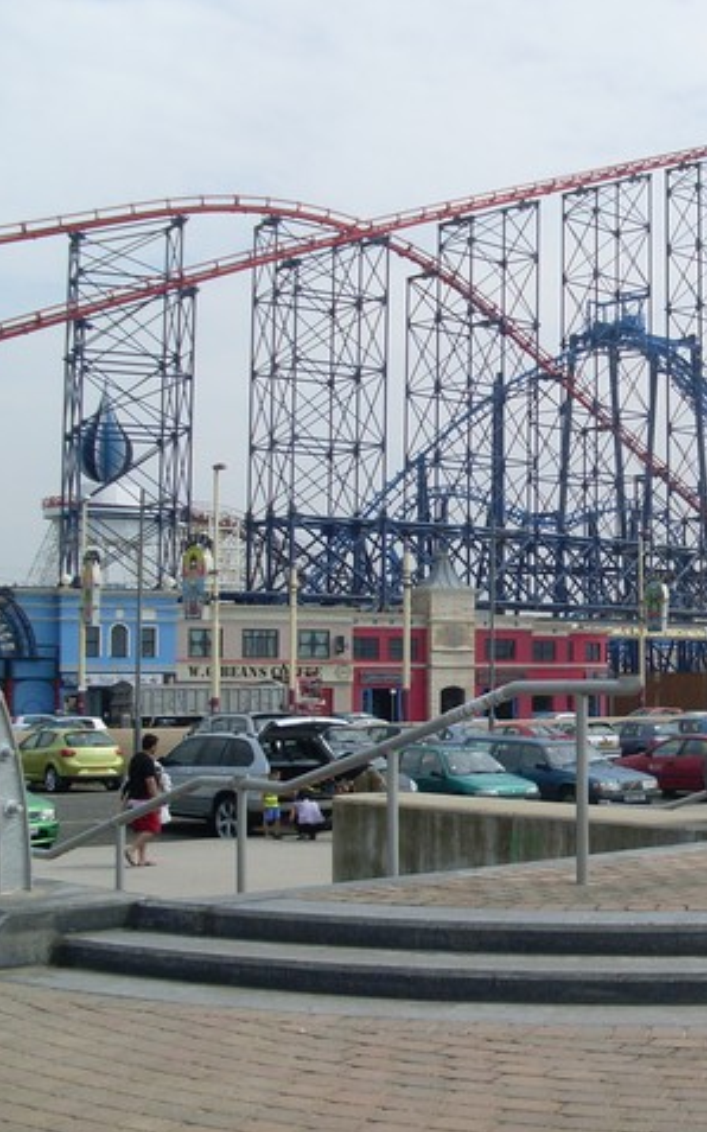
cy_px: 565
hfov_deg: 23.0
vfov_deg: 37.5
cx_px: 714
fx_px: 1665
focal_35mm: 54
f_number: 7.7
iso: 80
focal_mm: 6.3
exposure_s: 1/350
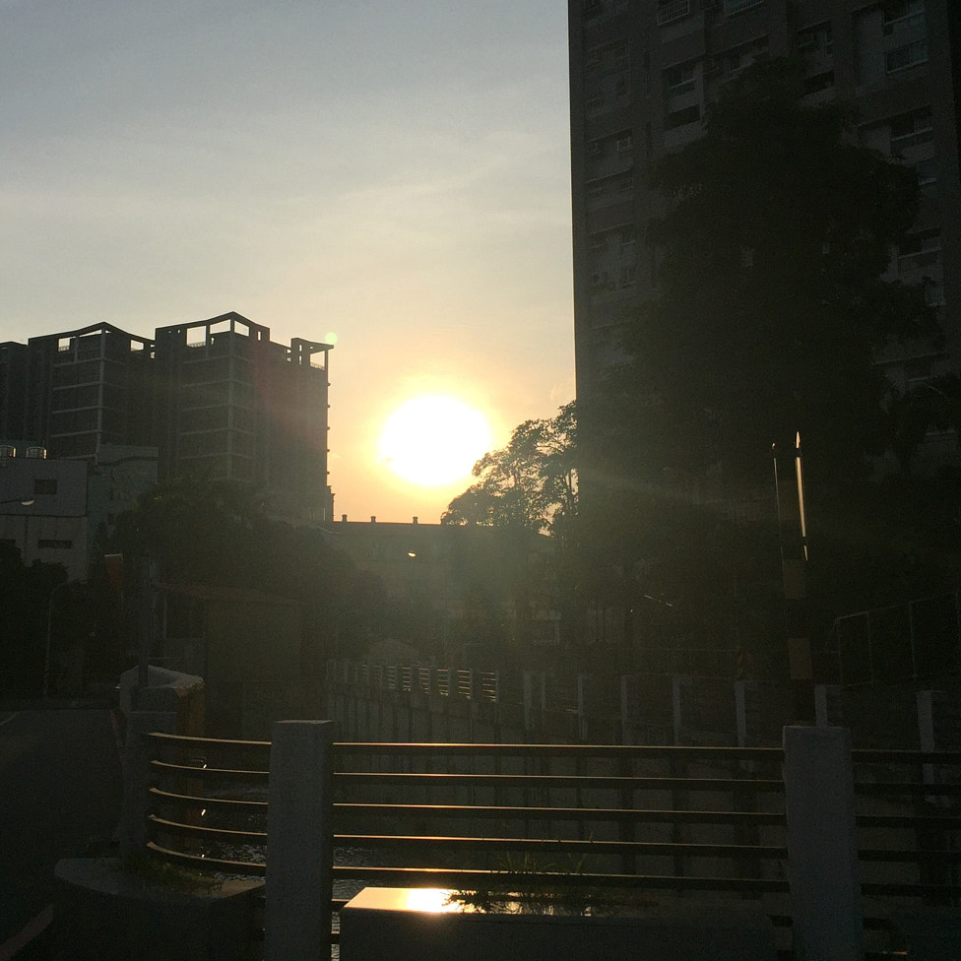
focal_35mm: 42
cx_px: 385
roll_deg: -0.4
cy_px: 404
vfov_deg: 39.9
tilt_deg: +10.2
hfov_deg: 39.9
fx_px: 1319
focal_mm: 4.15
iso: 32
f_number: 2.2
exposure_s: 1/9901
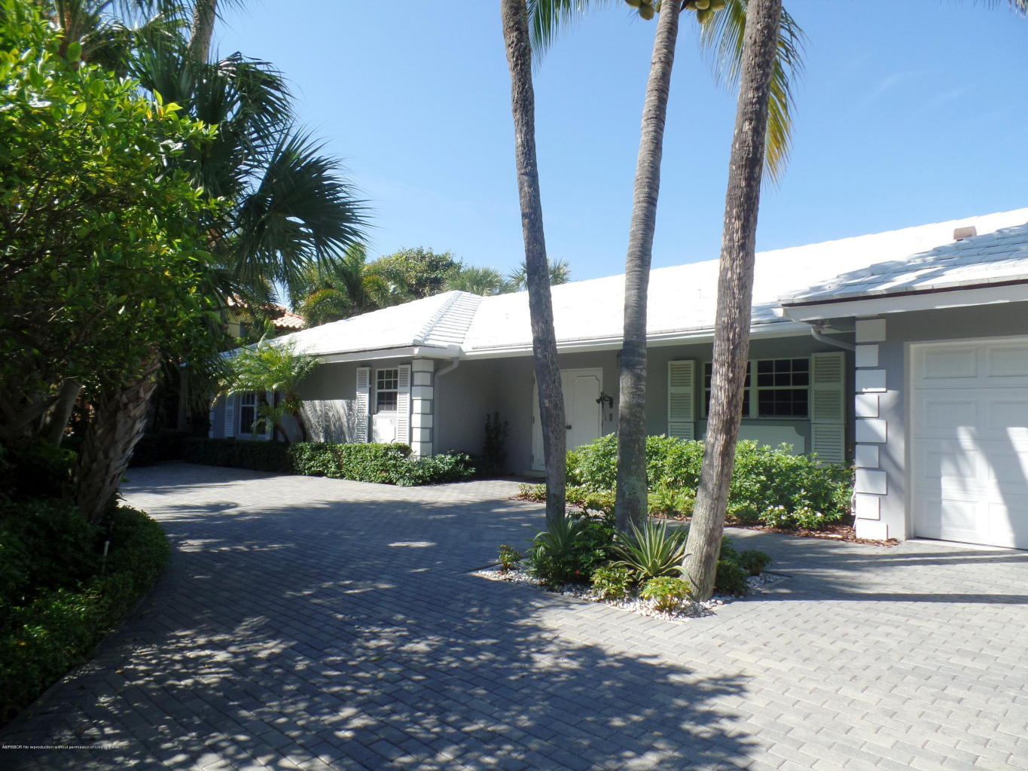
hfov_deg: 73.9
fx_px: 683
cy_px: 386
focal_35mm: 23
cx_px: 514
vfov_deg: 58.9
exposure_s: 1/750
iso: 80
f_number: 3.2
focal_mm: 4.1
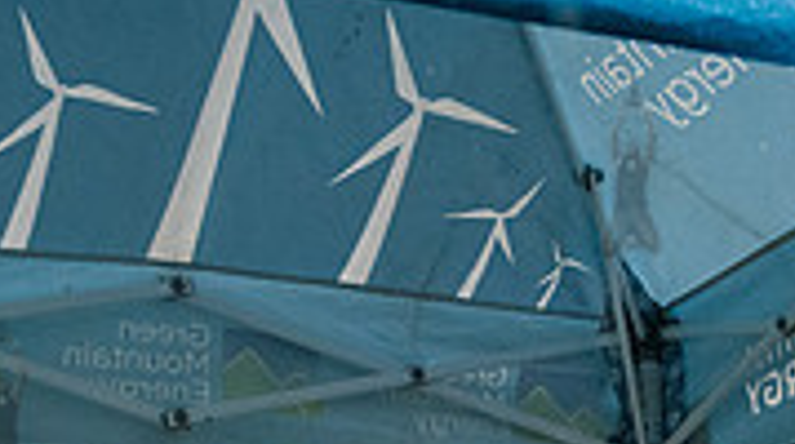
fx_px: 2504
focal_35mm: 119
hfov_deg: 17.8
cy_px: 666
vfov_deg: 9.8
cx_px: 714
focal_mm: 31
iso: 4000
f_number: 3.5
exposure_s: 1/200
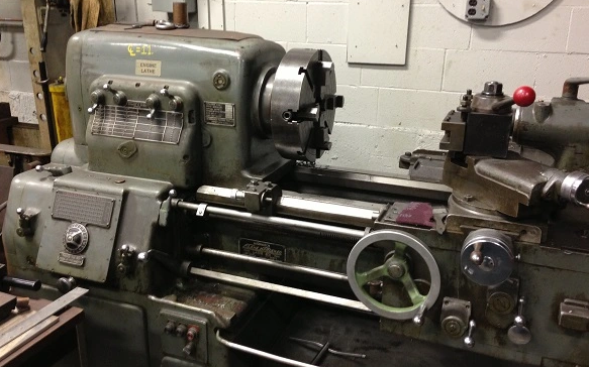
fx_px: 578
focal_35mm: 36
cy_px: 184
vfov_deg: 35.3
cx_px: 302
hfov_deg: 54.0
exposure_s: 1/20
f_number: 2.4
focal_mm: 4.13
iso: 125
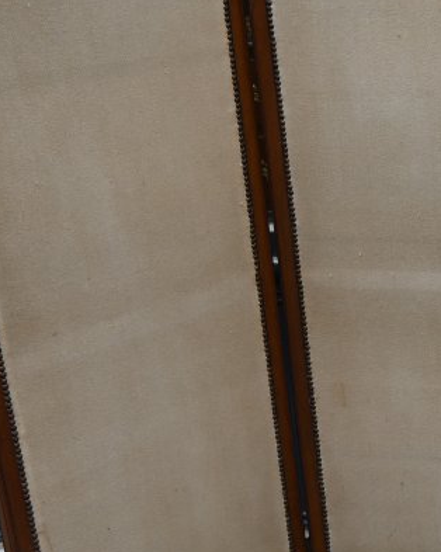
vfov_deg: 22.2
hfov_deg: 15.9
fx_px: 1404
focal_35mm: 86
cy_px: 346
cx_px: 726
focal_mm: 20
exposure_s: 1/125
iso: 100
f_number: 5.6
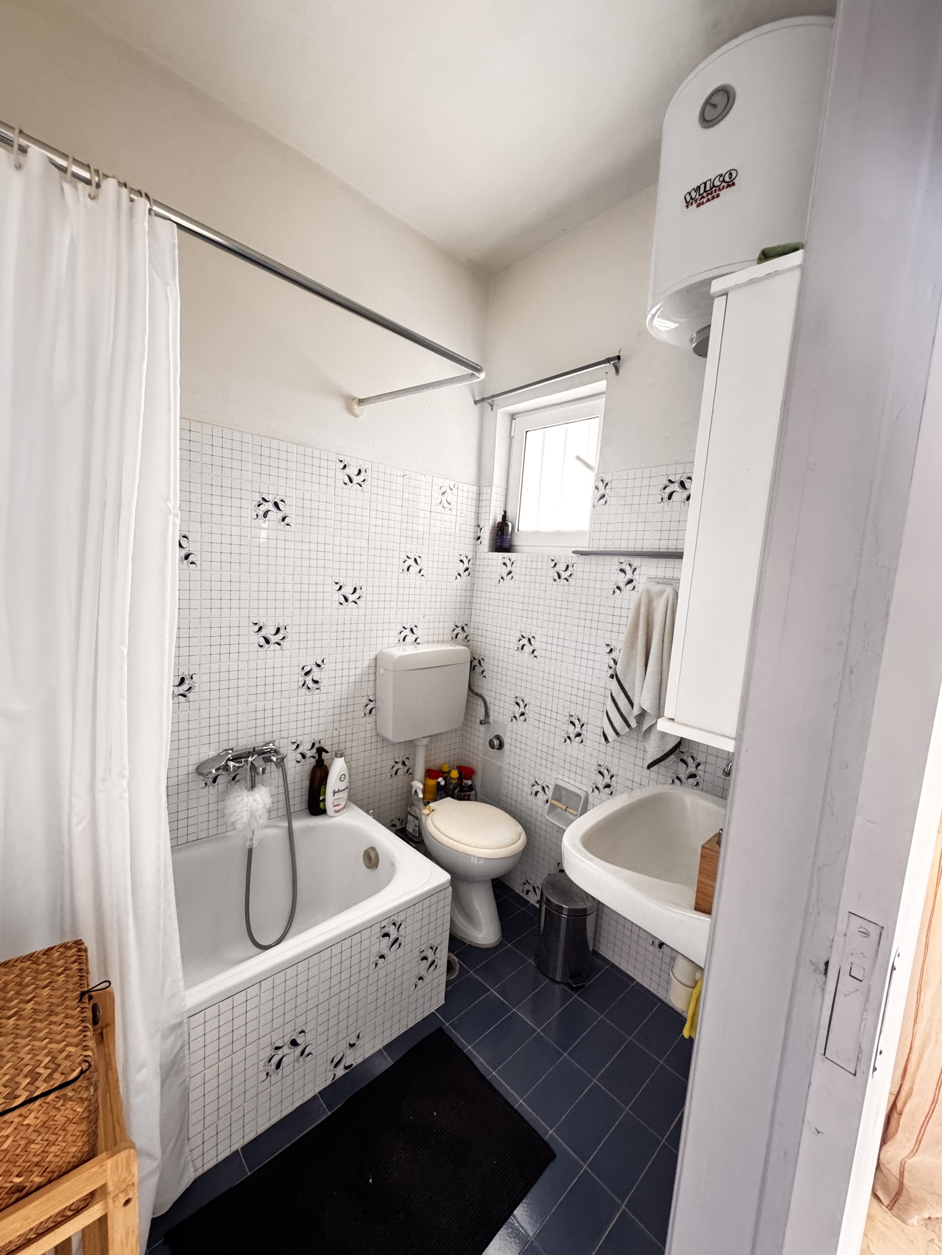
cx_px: 471
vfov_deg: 102.1
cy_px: 628
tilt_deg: -6.3
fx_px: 508
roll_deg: -3.7
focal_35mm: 14
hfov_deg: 85.7
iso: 320
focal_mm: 2.22
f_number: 2.2
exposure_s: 1/79
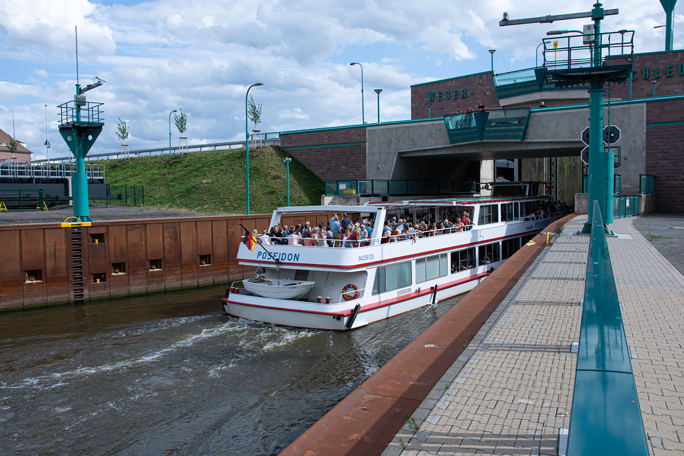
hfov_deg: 61.9
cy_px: 228
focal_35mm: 30
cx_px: 342
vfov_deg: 43.6
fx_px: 570
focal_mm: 20
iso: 200
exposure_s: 1/500
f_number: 8
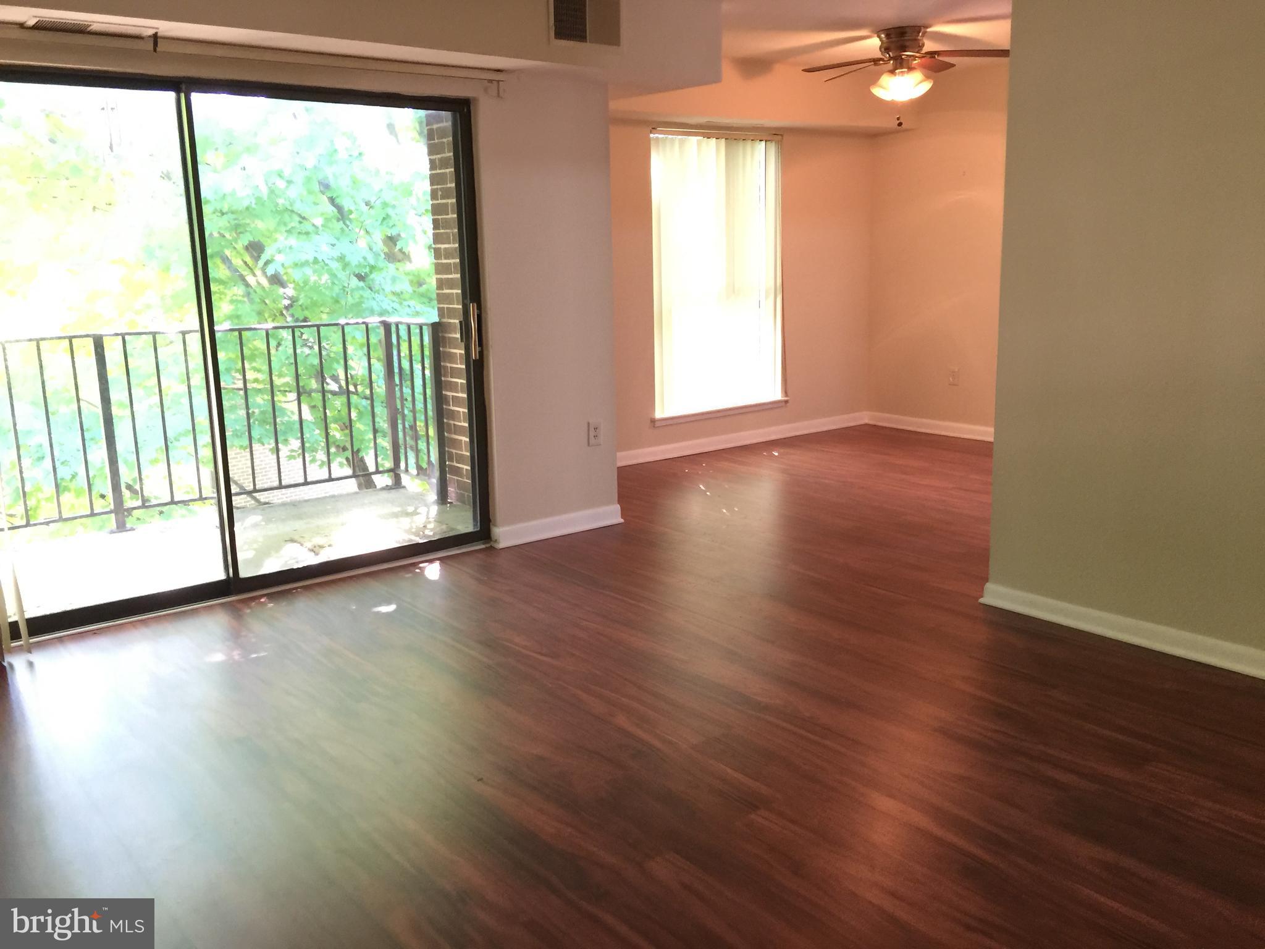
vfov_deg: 48.2
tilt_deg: -9.7
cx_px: 632
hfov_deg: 61.7
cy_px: 474
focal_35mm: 29
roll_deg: +0.0
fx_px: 1060
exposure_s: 1/4
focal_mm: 4.15
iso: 64
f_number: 2.2
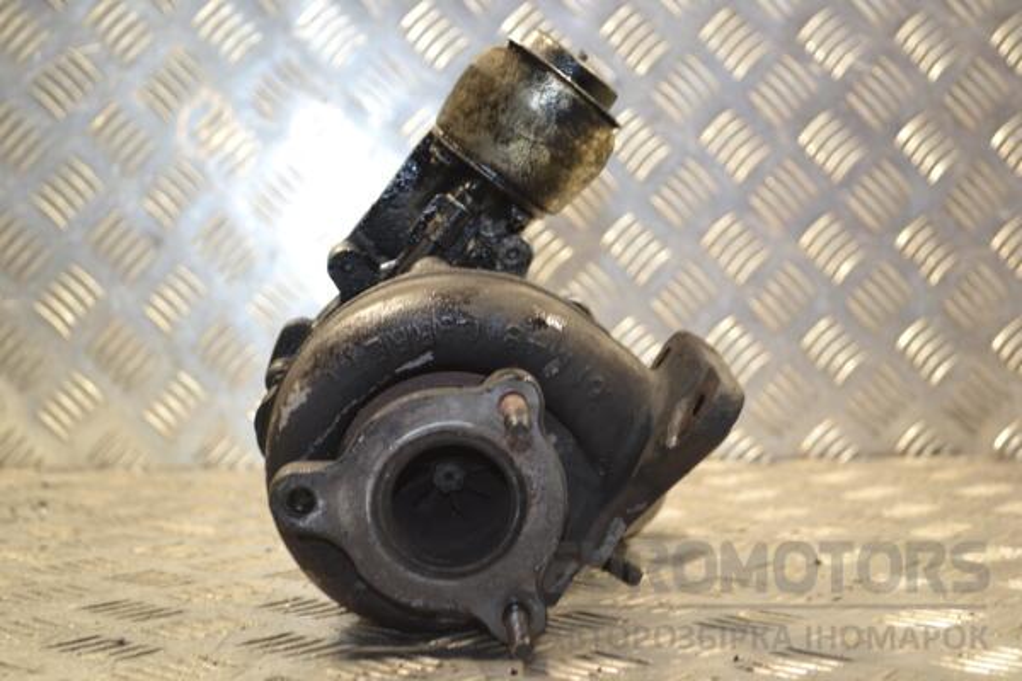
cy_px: 340
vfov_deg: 22.6
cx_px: 511
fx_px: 1703
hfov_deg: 33.4
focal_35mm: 60
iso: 500
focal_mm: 40
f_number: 5.3
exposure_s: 1/60
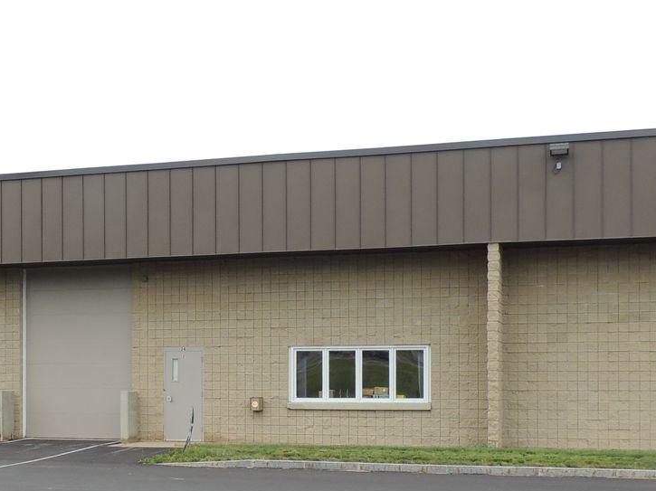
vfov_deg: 27.1
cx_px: 229
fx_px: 1004
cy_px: 374
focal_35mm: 53
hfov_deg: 35.9
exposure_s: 1/160
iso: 100
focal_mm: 4.3
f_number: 3.7
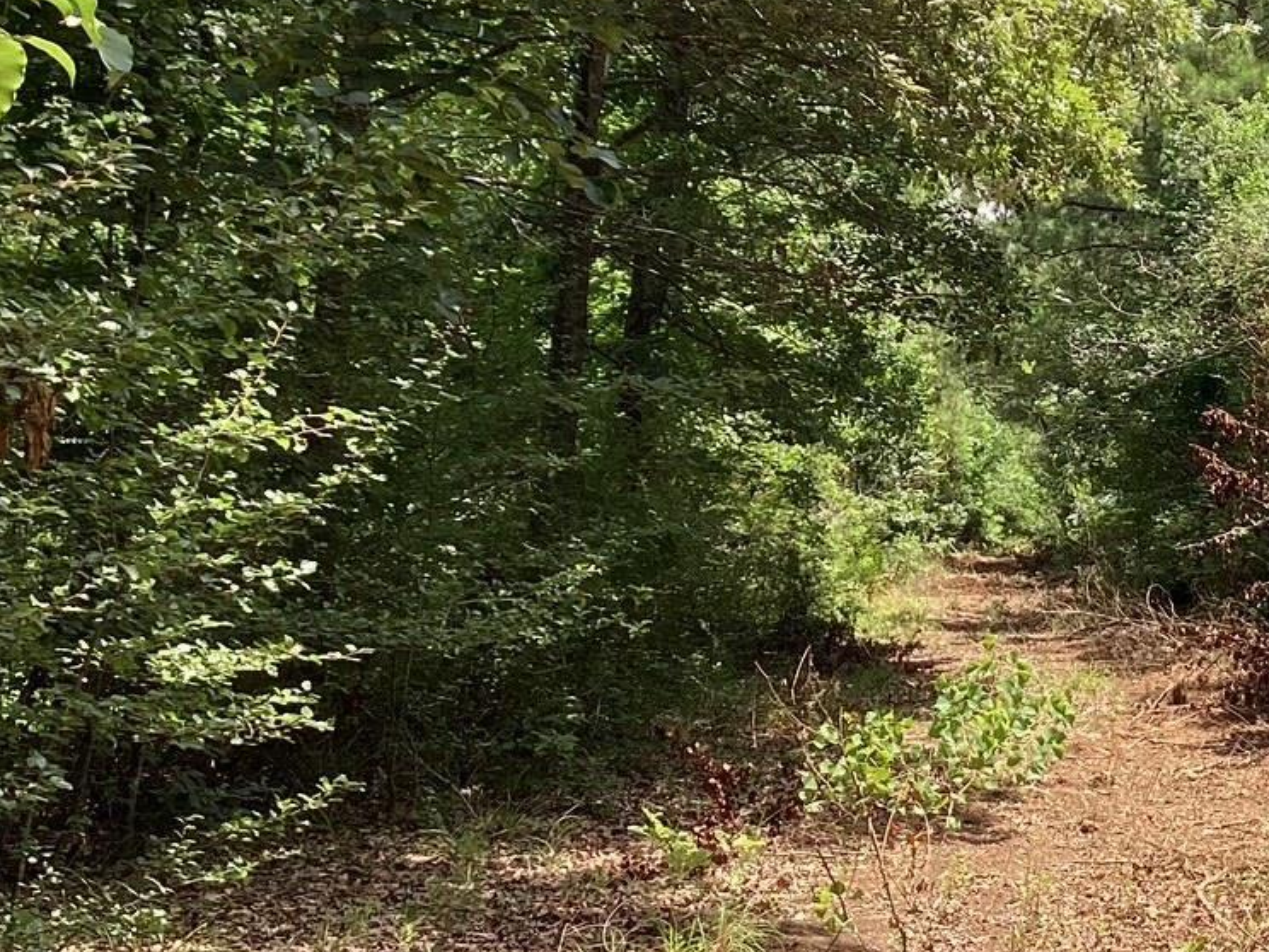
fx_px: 2493
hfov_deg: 27.9
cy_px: 341
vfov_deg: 21.6
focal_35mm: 68
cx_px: 1051
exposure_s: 1/307
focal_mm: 3.3
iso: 25
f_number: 2.4
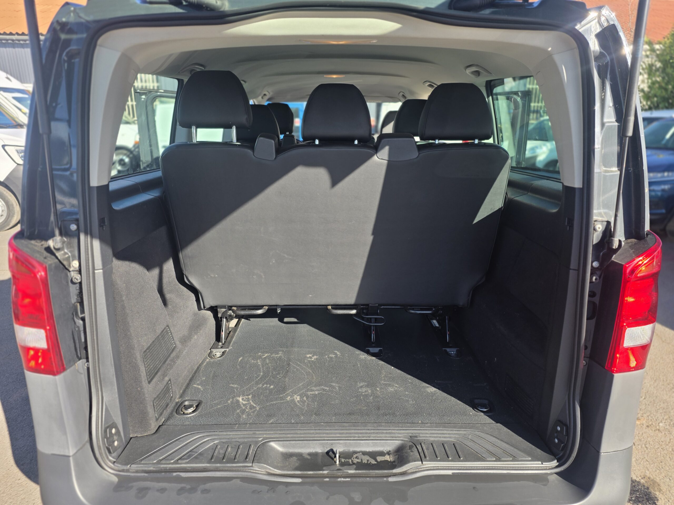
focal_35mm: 23
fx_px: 448
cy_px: 252
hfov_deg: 73.9
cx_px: 337
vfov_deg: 58.9
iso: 80
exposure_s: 1/1484
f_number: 1.7
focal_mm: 6.25
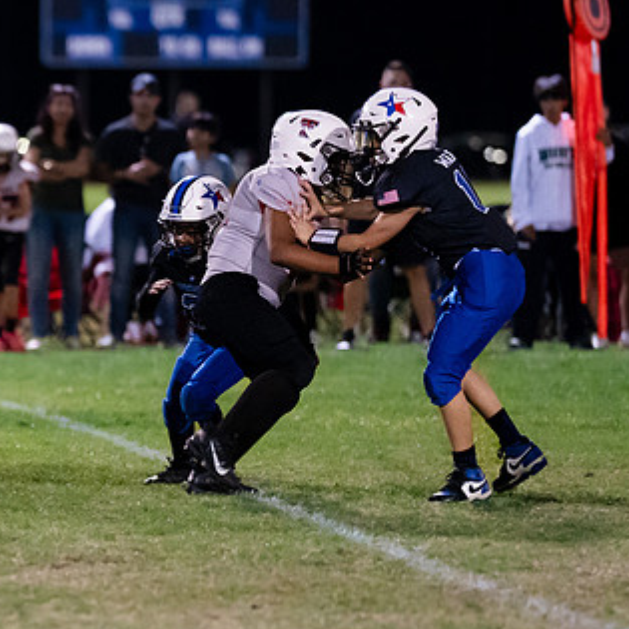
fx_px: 8490
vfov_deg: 4.2
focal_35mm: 413
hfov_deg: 4.2
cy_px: 351
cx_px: -155
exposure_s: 1/1000
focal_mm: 135
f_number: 1.8
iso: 4000
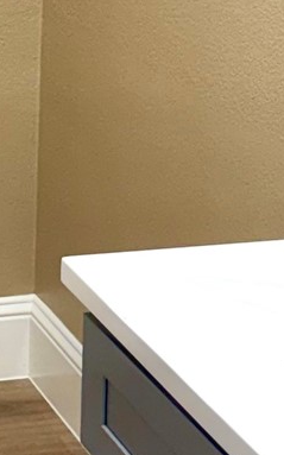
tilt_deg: -8.4
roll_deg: -0.9
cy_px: -50
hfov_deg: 9.5
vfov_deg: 15.0
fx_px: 1686
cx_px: -71
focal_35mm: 136
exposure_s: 1/120
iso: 160
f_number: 1.78
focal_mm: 6.76
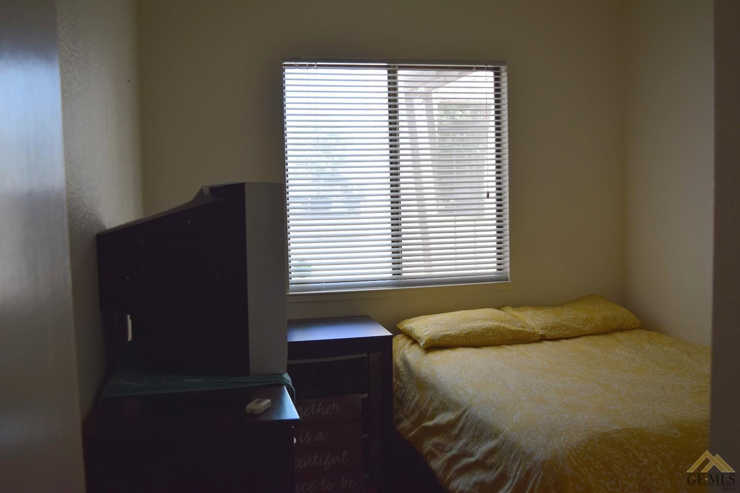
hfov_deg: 53.1
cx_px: 370
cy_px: 246
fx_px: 740
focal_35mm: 36
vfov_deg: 36.9
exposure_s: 1/80
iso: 400
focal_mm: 24
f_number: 4.5
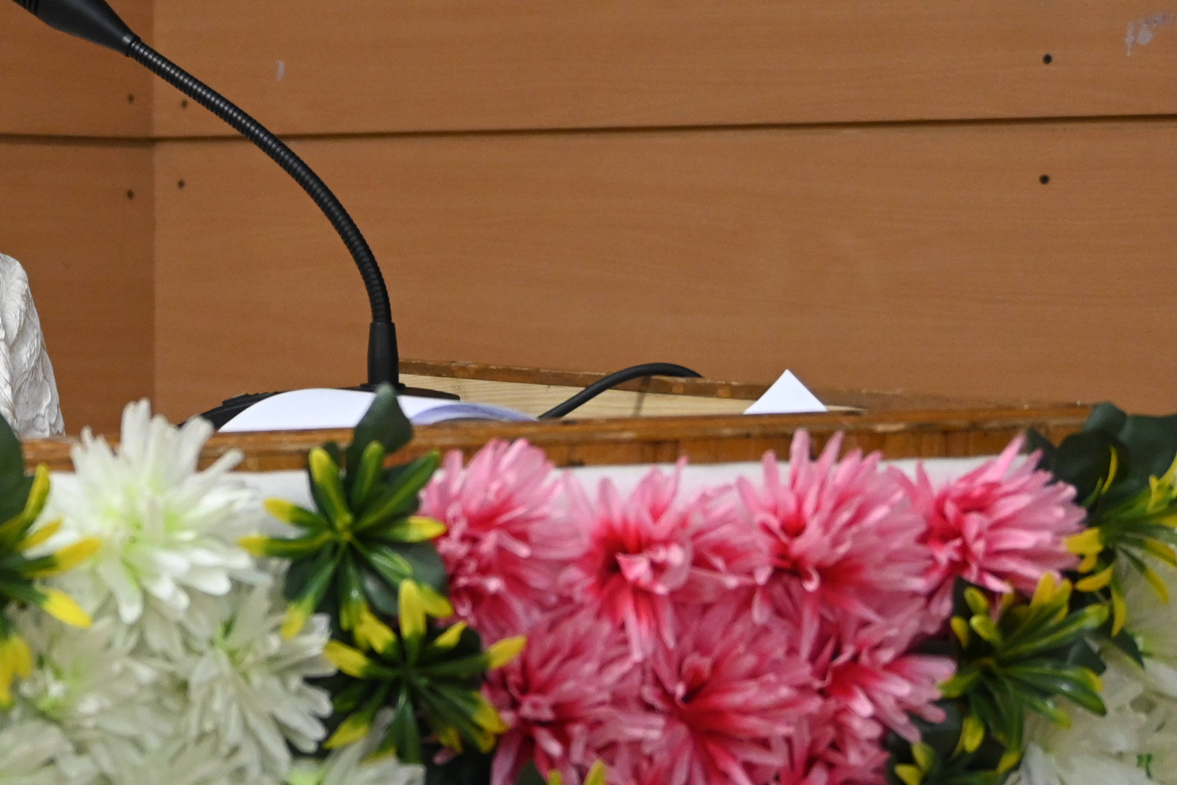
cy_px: 289
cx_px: 55
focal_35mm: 98
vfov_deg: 14.0
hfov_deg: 20.4
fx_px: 3189
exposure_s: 1/125
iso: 2000
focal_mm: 29.5
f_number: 4
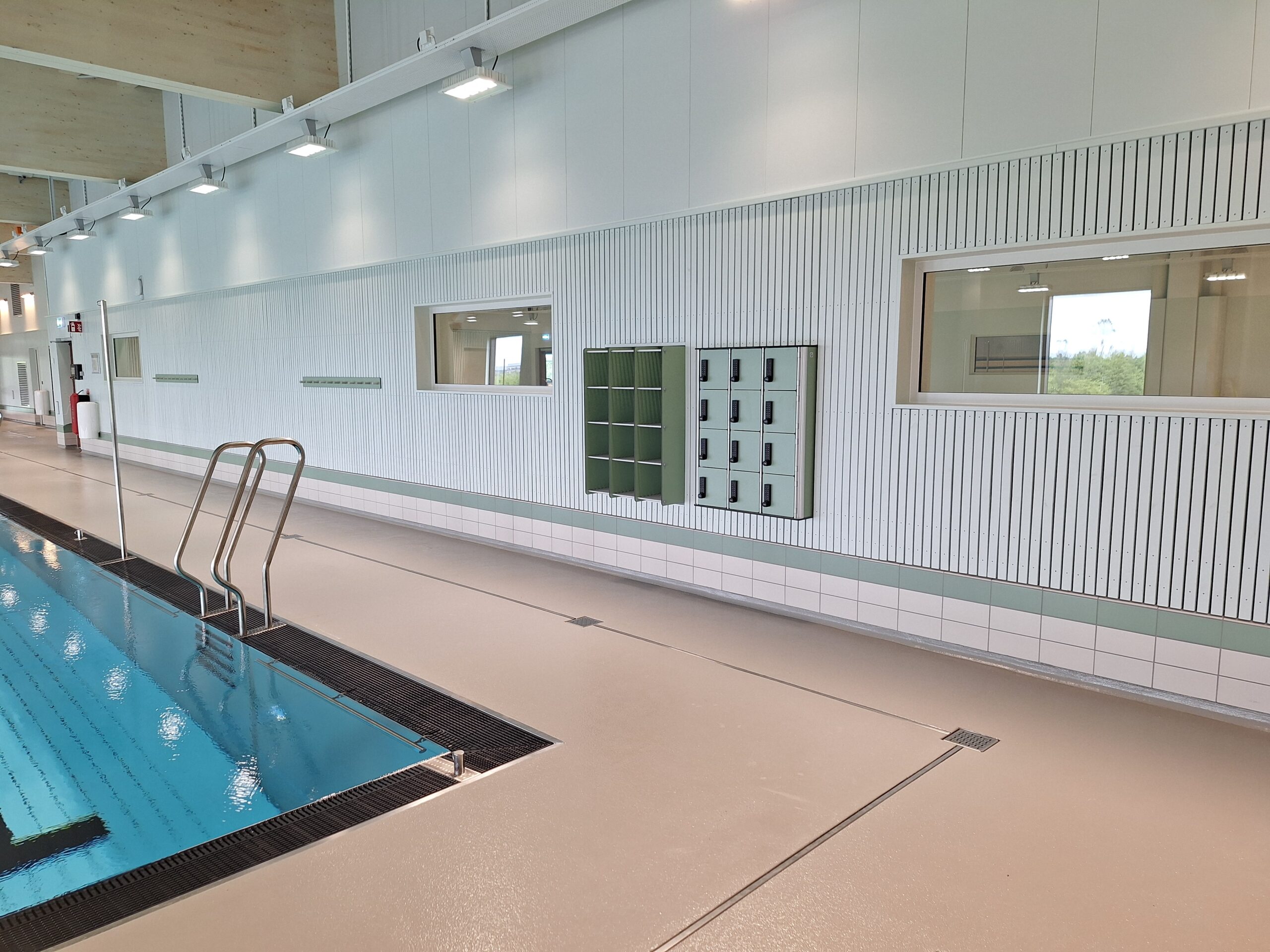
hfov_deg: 73.9
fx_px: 844
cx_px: 635
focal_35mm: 23
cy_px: 476
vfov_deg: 58.9
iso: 80
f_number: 1.8
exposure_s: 1/100
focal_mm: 5.54
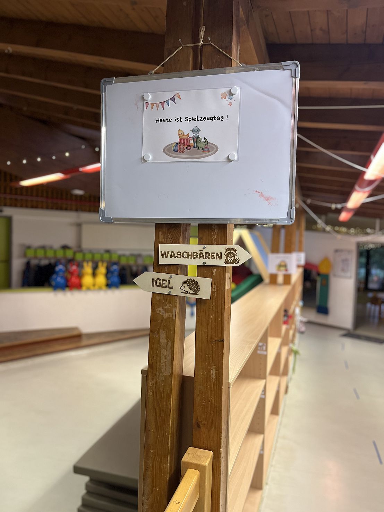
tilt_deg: -2.9
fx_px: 385
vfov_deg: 67.3
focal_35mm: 26
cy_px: 256
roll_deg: -1.5
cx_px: 192
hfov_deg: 53.1
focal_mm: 5.1
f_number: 1.6
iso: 125
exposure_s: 1/50
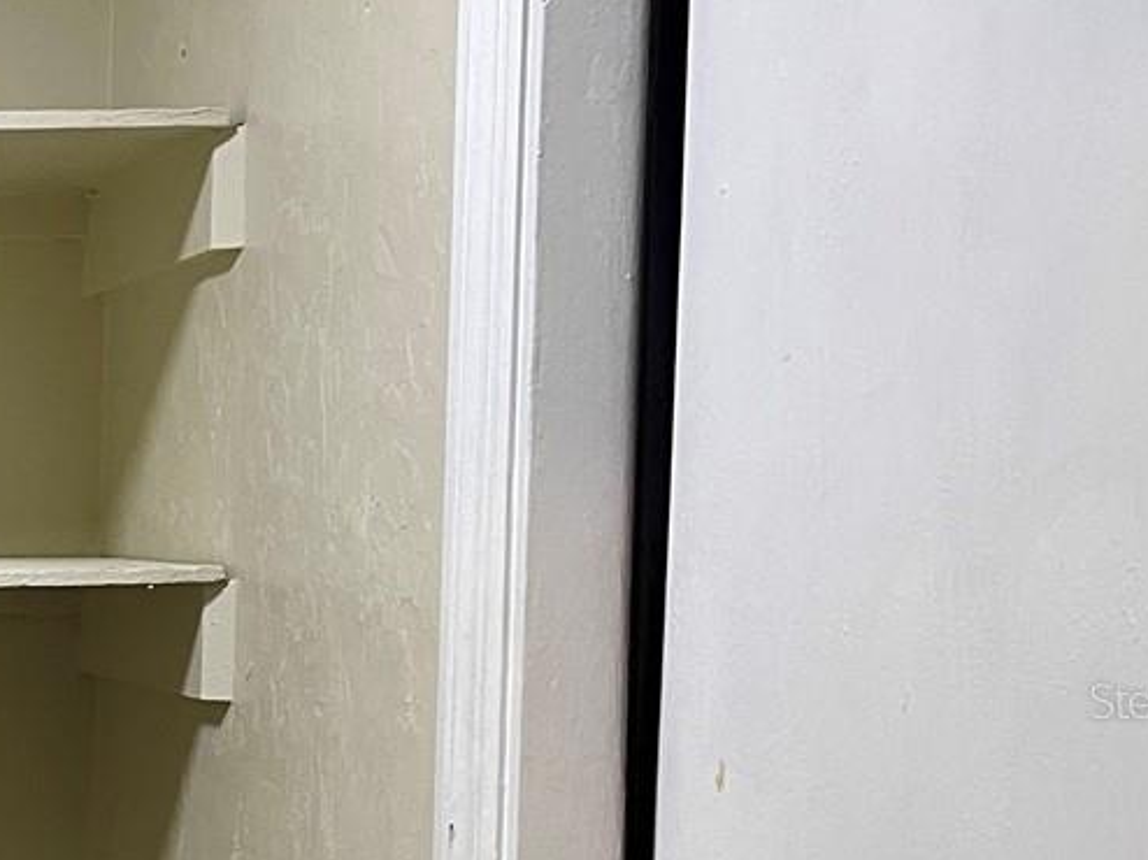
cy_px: 700
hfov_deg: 20.7
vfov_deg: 18.0
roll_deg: -1.3
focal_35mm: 81
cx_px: -551
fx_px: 2685
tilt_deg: -4.4
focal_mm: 5.1
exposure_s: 1/60
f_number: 1.6
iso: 125
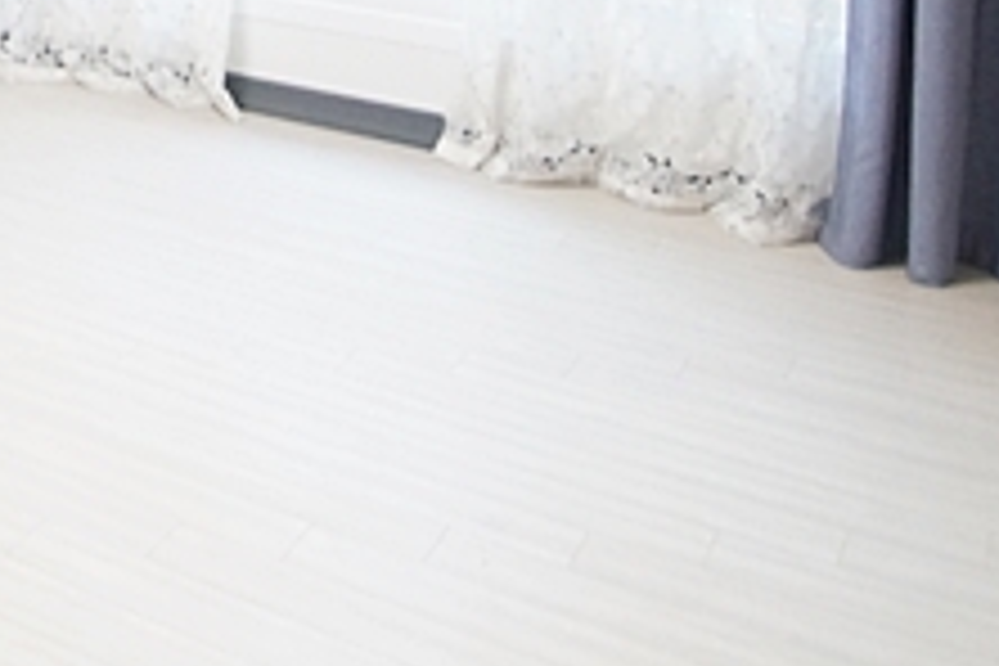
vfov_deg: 20.2
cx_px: -126
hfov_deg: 32.1
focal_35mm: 54
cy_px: -432
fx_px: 1498
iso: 1600
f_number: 4
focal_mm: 10
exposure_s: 1/160
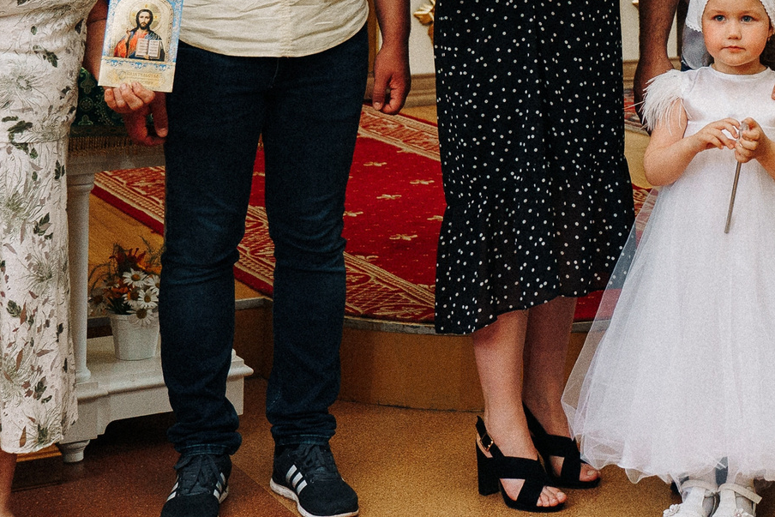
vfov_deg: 14.8
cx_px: 758
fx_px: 1895
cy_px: -179
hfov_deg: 22.3
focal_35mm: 88
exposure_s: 1/160
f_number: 2.8
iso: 2500
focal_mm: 29
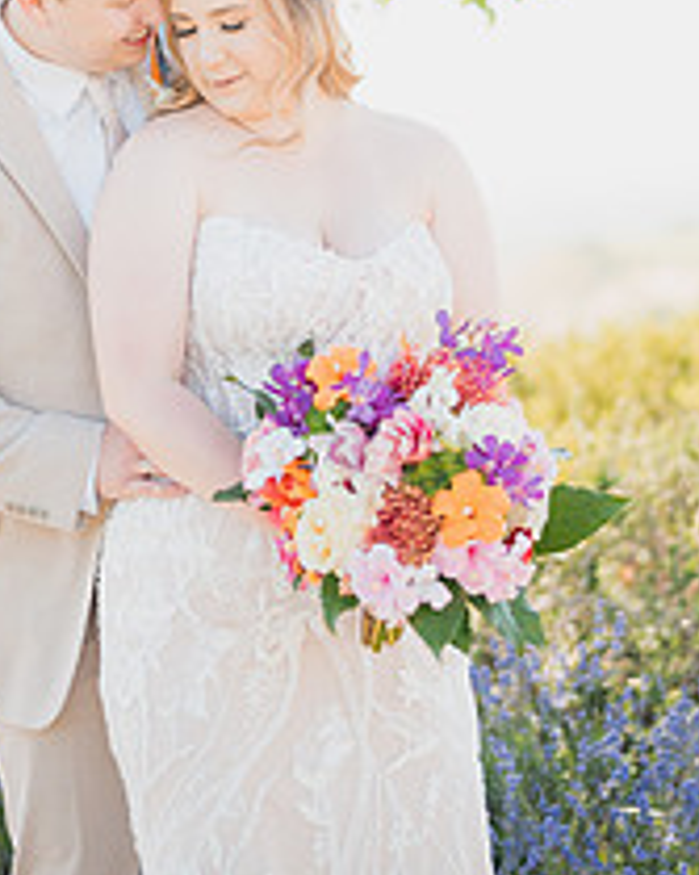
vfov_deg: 18.6
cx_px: 364
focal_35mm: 101
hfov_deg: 15.2
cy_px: 46
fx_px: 2614
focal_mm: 50
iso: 125
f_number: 1.4
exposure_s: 1/1600
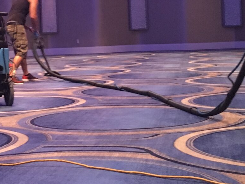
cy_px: 24
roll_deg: +0.4
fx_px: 680
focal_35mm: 96
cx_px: 33
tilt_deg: +0.3
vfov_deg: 15.3
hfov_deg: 20.1
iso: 250
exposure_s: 1/15
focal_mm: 4.15
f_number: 2.2
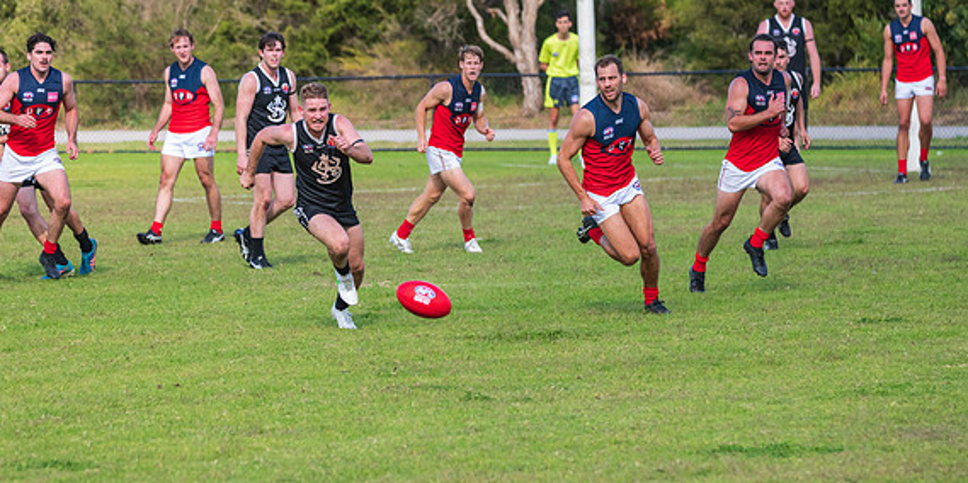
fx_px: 7126
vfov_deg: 3.9
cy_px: 324
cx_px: 480
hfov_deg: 7.8
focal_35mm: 285
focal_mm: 260
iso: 1000
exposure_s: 1/1250
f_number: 7.1
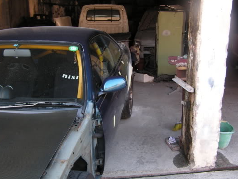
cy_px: 83
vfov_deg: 35.1
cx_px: 123
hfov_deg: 45.7
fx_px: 282
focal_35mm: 41
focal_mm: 6.3
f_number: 2.8
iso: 80
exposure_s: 1/40
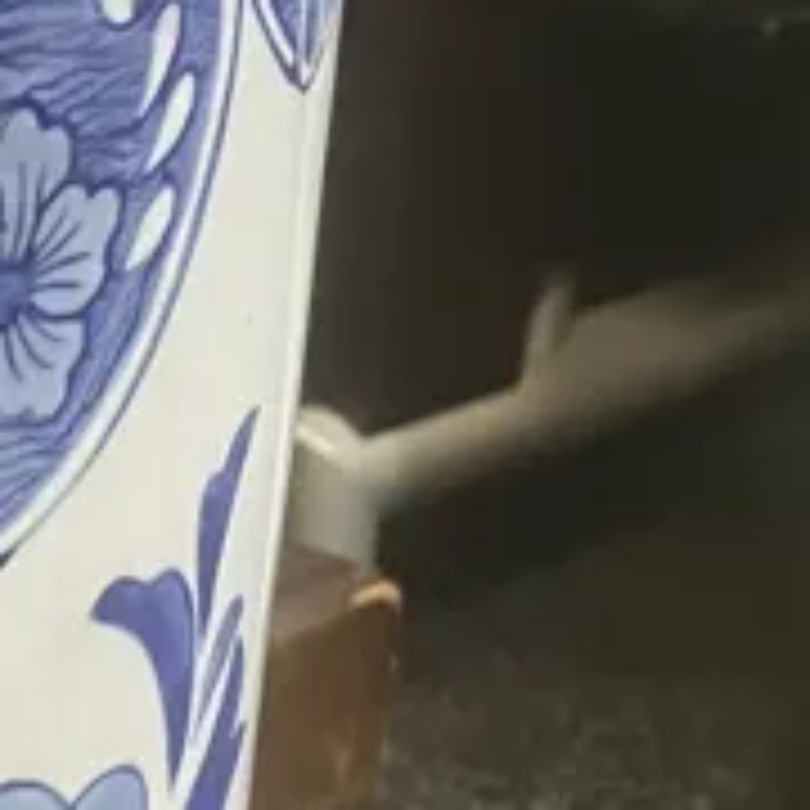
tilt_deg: -24.5
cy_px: 882
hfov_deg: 11.7
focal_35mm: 141
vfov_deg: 12.2
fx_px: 3733
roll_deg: -1.5
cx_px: -540
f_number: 1.8
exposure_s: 1/33
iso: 320
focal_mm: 3.99
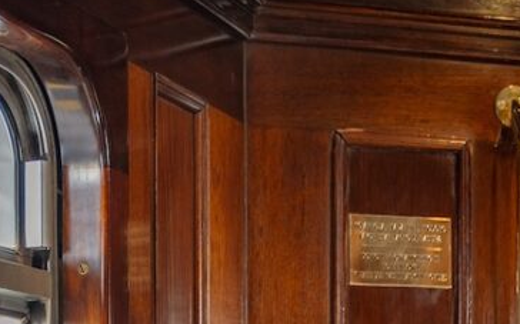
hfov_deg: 17.8
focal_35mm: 117
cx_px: 309
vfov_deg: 10.0
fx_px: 1660
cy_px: 728
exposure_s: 1/40
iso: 500
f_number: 2.8
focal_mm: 37.7
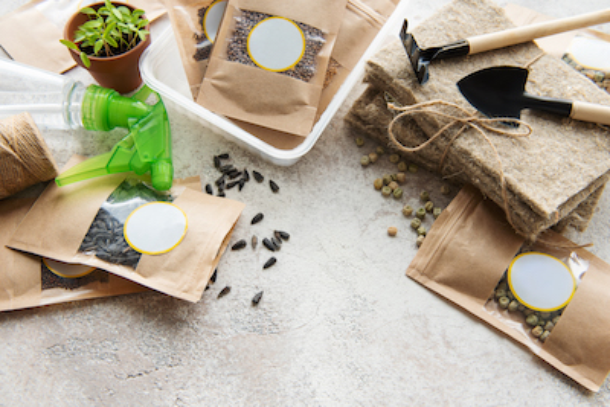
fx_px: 644
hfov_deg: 50.7
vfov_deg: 35.1
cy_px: 204
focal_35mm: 38
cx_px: 305
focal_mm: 38
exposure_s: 1/50
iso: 320
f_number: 7.1
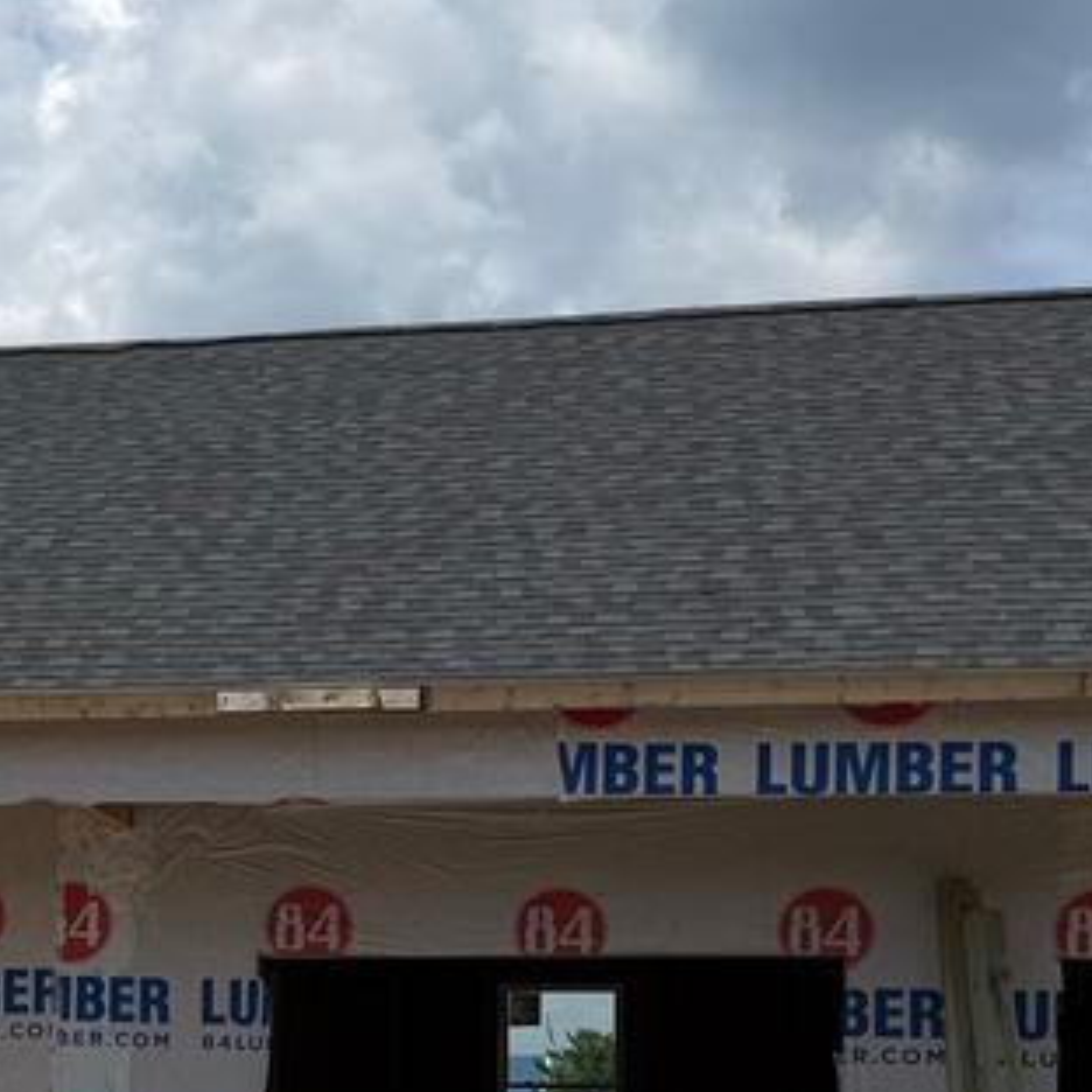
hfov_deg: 16.8
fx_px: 3498
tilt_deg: +2.3
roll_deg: -0.7
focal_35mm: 98
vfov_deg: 17.5
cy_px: 962
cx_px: -287
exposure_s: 1/6711
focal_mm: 6.76
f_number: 1.78
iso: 80
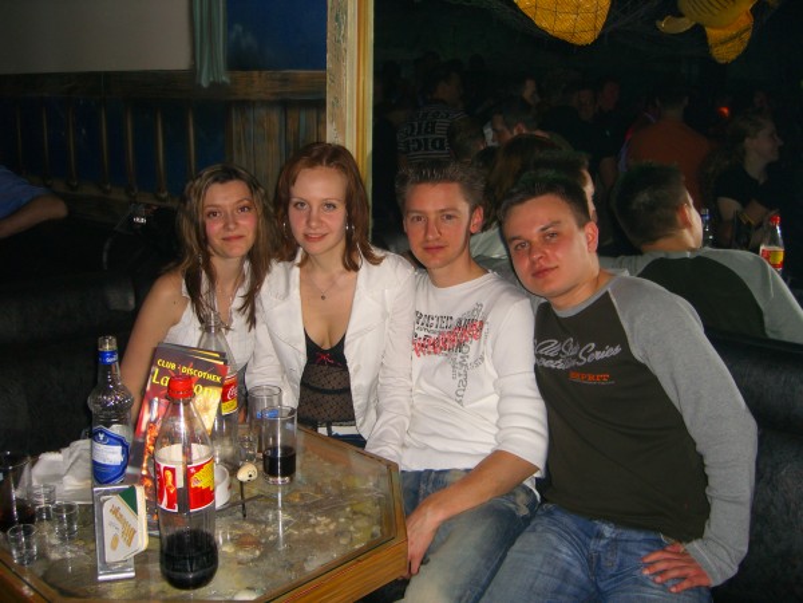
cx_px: 402
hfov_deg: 49.0
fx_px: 881
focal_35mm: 38
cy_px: 302
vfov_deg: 37.7
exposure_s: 1/60
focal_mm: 7.9
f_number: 2.8
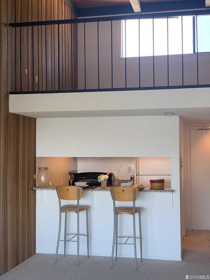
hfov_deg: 28.0
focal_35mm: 52
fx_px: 421
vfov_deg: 36.8
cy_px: 140
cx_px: 105
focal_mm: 6
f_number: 2.4
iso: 80
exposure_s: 1/122
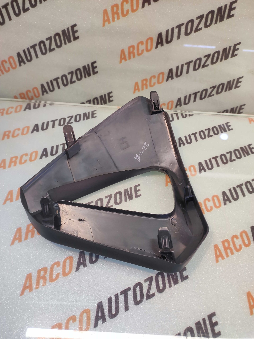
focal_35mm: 17
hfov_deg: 74.7
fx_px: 167
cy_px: 170
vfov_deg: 91.1
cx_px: 127
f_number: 1.79
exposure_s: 1/33
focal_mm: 4.74
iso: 150
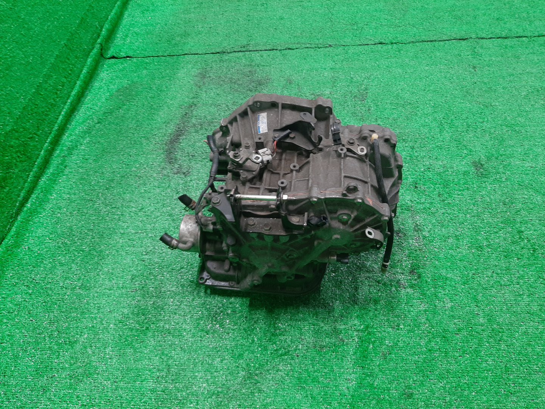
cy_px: 204
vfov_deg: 53.1
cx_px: 272
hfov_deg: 67.3
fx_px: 409
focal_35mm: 26
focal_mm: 3.93
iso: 152
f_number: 1.7
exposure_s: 1/50
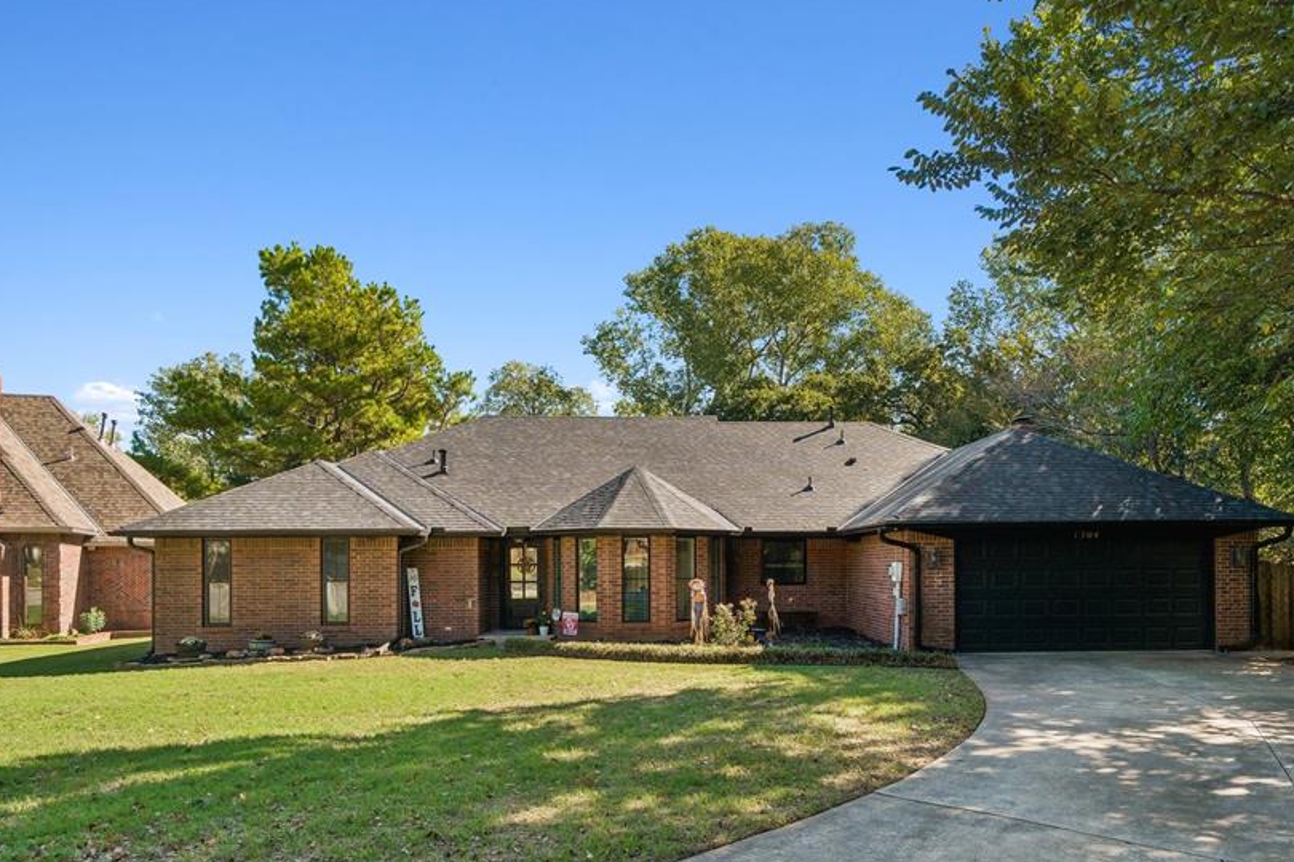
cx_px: 693
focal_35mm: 25
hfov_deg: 72.2
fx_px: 885
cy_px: 520
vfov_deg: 51.6
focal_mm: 13
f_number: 9
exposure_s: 1/125
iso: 100
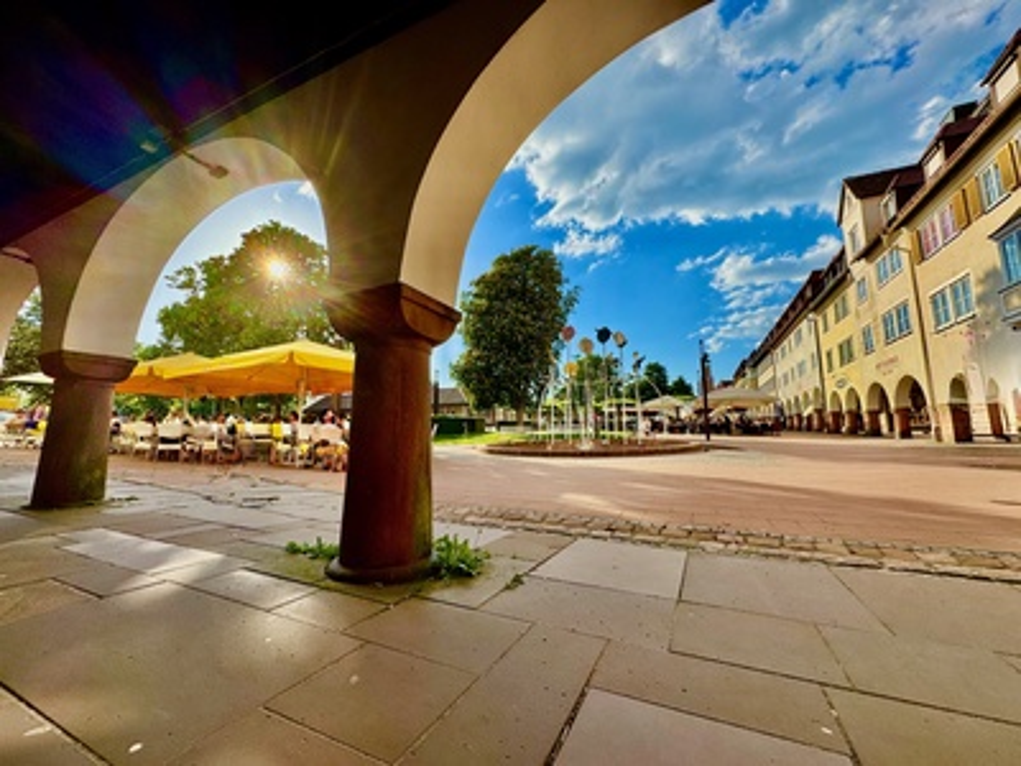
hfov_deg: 102.1
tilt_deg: +5.7
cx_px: 510
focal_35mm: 14
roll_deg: +0.1
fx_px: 413
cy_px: 383
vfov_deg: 85.7
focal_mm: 2.22
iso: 50
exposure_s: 1/1748
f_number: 2.2
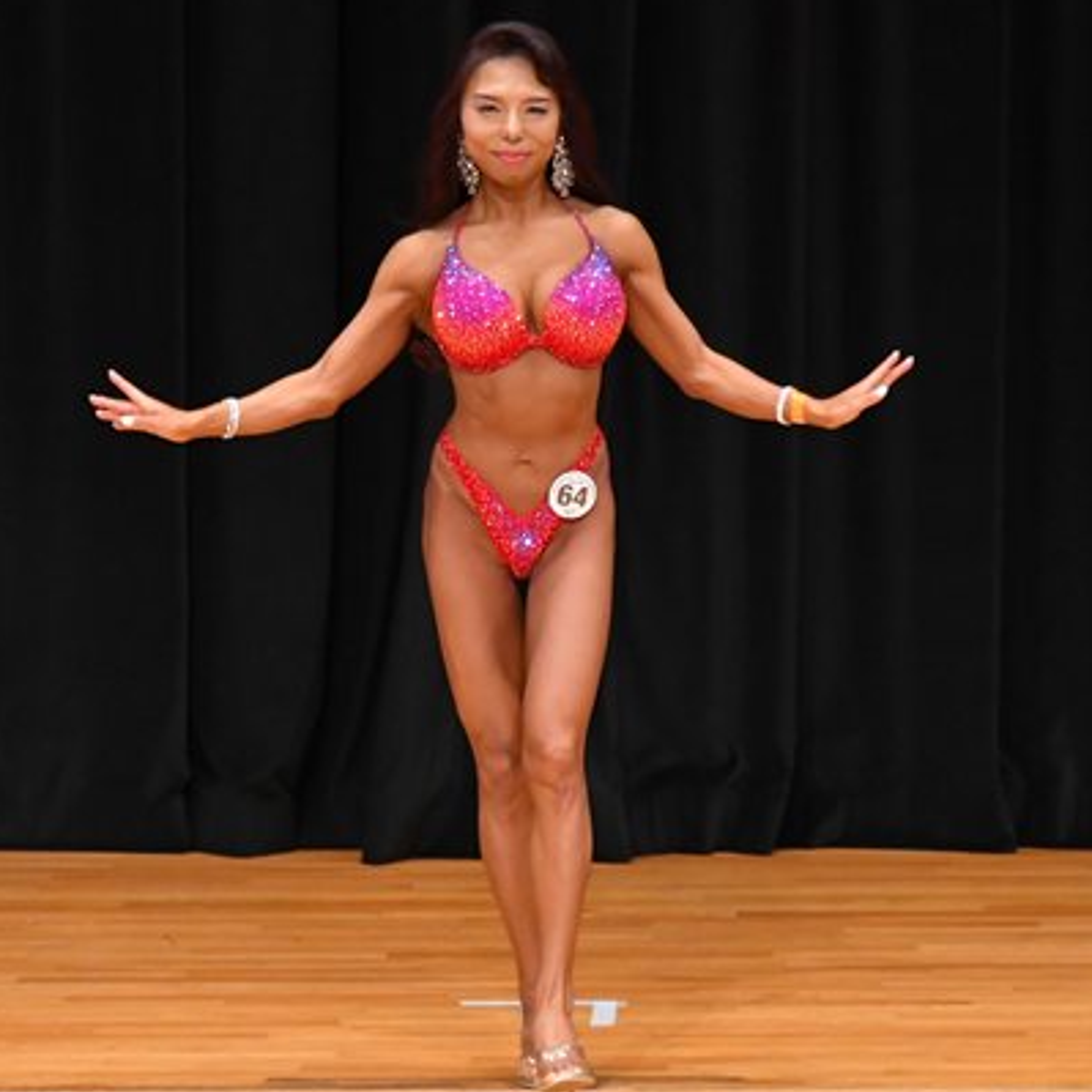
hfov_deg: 4.2
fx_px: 15026
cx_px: 519
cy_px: 602
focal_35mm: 421
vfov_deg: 4.2
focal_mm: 170
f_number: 5.6
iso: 4000
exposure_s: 1/400
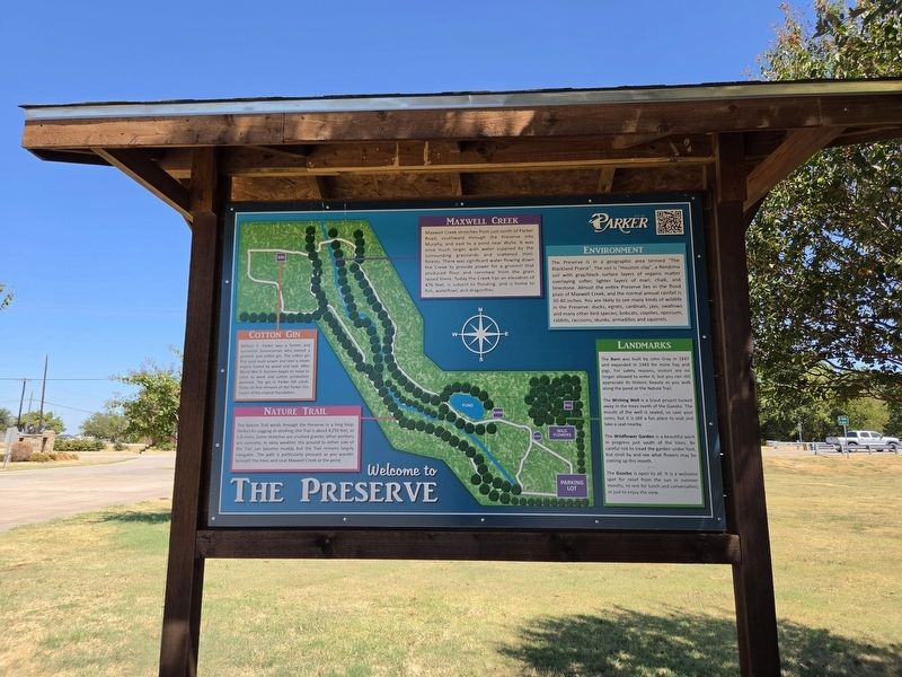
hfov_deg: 73.9
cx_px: 451
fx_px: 599
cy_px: 338
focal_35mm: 23
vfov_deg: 58.9
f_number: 1.8
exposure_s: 1/2643
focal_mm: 5.4
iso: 80
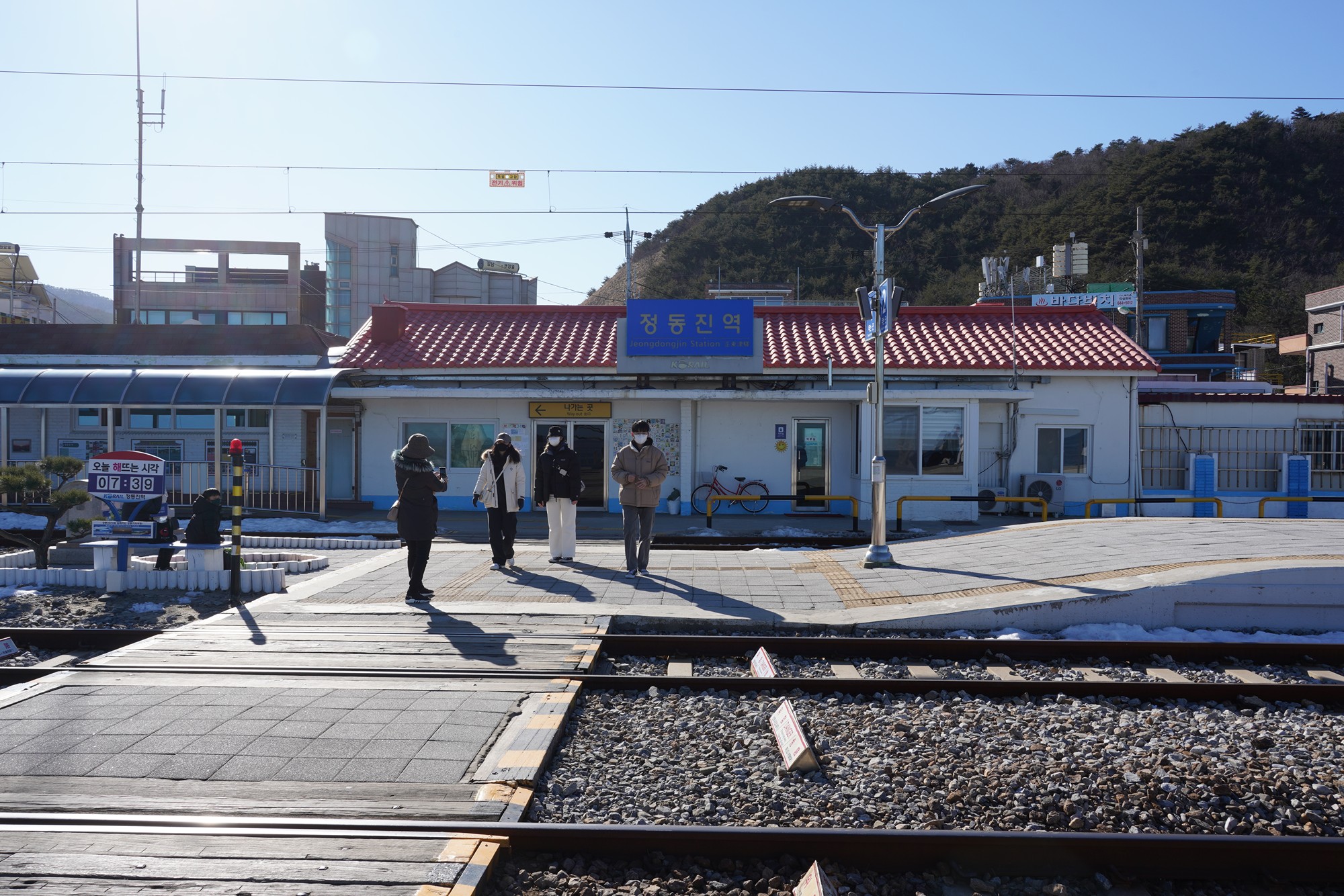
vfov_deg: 46.4
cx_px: 672
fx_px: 1045
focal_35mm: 28
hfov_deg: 65.5
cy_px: 448
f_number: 14
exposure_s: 1/100
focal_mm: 28
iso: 100
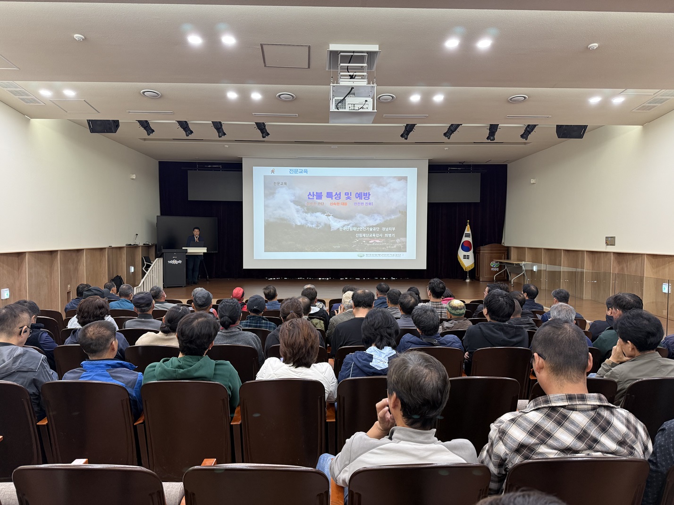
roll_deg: -0.6
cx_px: 337
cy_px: 252
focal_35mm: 24
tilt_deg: -2.2
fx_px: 467
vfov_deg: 56.8
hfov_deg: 71.6
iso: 160
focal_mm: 6.76
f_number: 1.78
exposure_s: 1/60
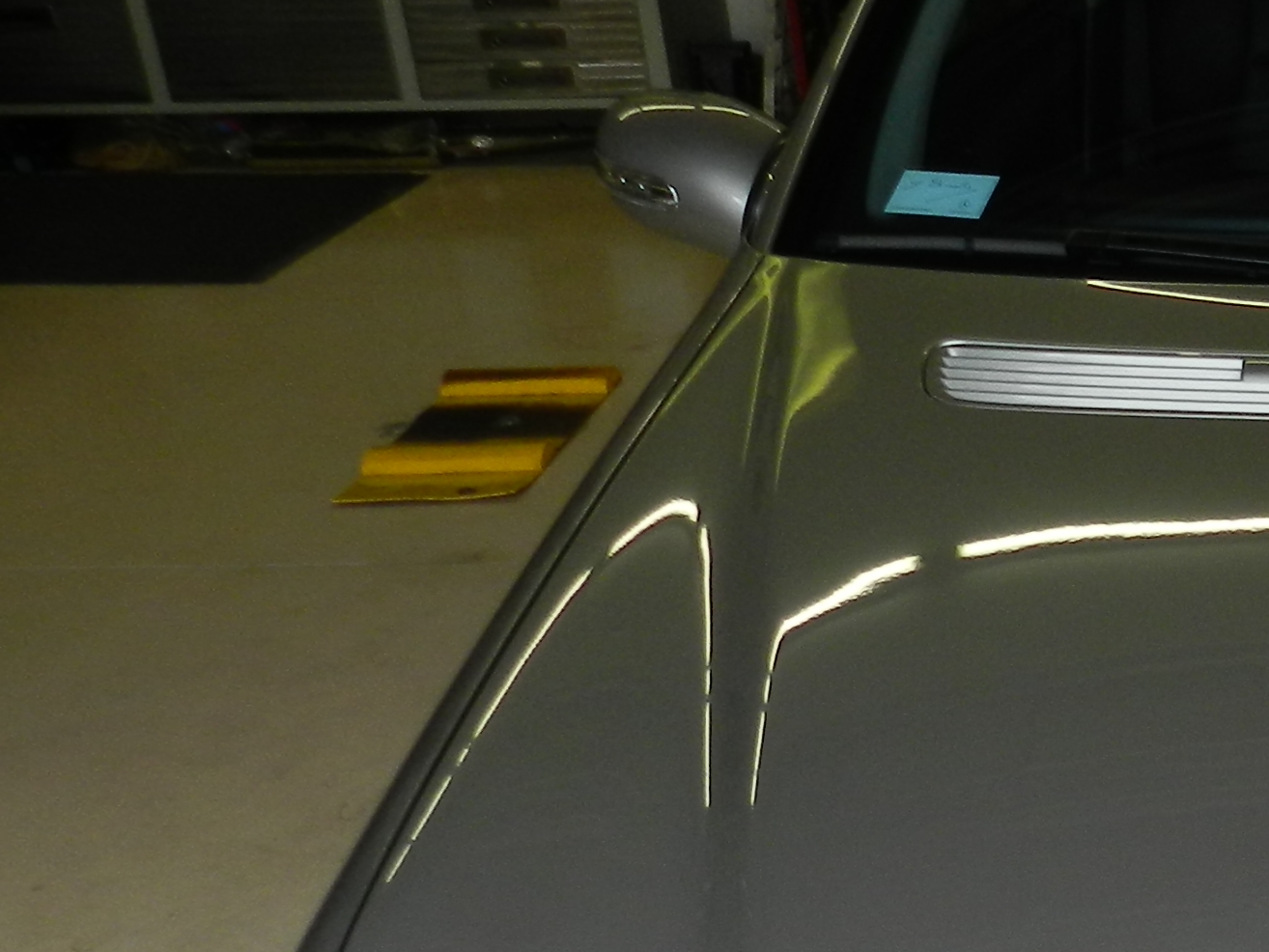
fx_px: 2567
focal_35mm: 70
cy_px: 863
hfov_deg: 25.0
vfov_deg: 20.6
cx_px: 1530
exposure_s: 1/320
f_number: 3.4
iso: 160
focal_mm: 4
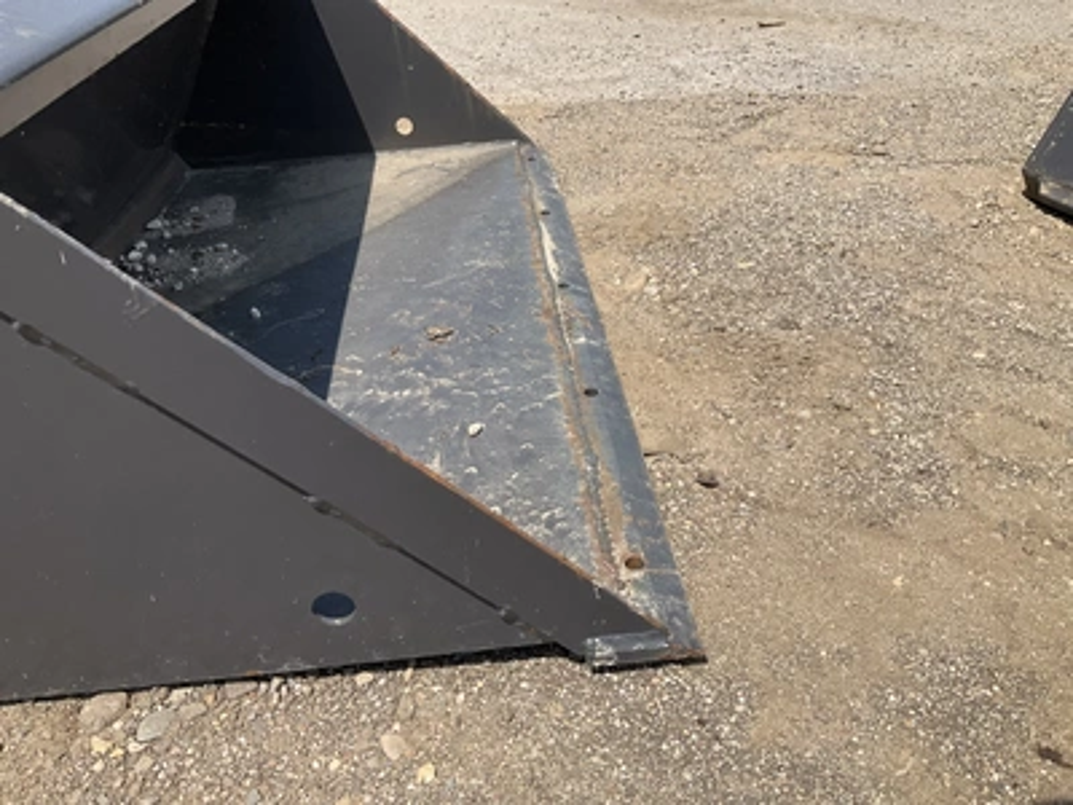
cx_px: 536
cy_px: 402
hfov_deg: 61.7
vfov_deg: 48.2
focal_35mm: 29
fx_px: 899
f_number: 1.8
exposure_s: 1/1626
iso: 25
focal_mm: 3
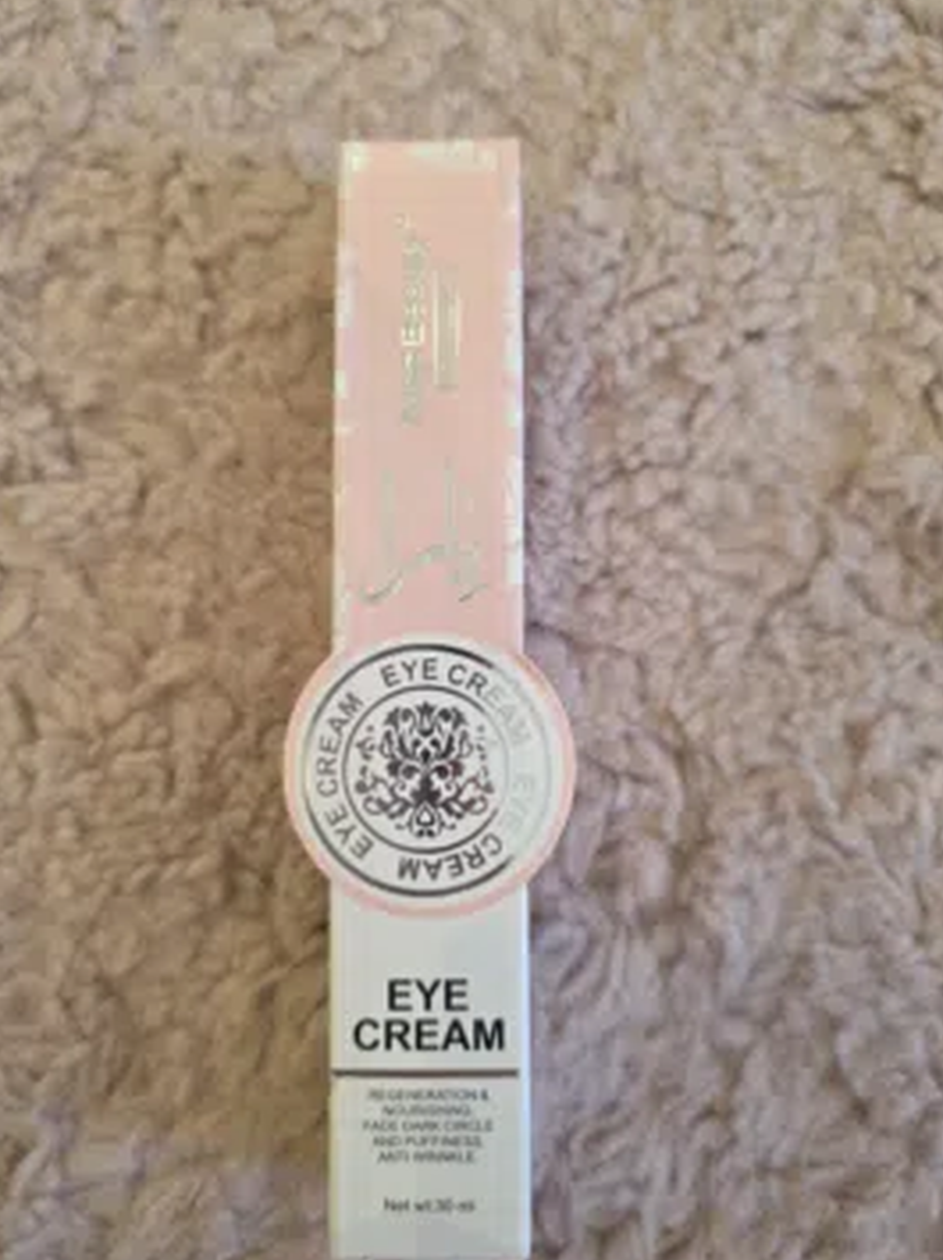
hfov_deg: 53.0
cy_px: 641
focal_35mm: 26
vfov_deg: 67.3
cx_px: 452
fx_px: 946
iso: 100
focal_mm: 6.3
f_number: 1.7
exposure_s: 1/52
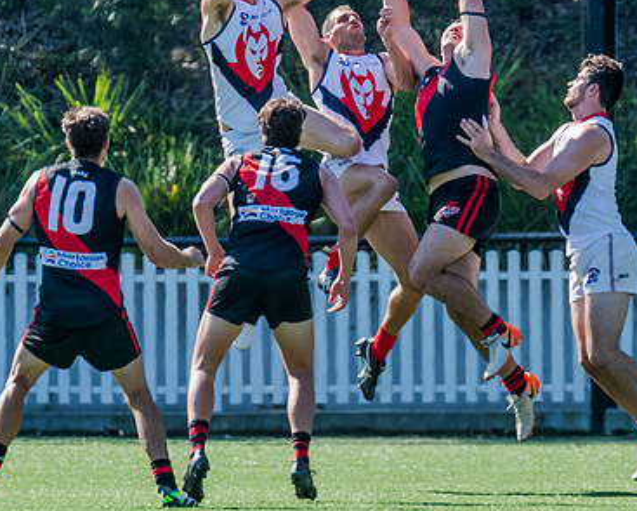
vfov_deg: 1.4
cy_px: 233
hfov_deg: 1.8
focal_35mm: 1093
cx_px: 407
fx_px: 20617
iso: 800
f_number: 7.1
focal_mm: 420
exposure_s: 1/1600
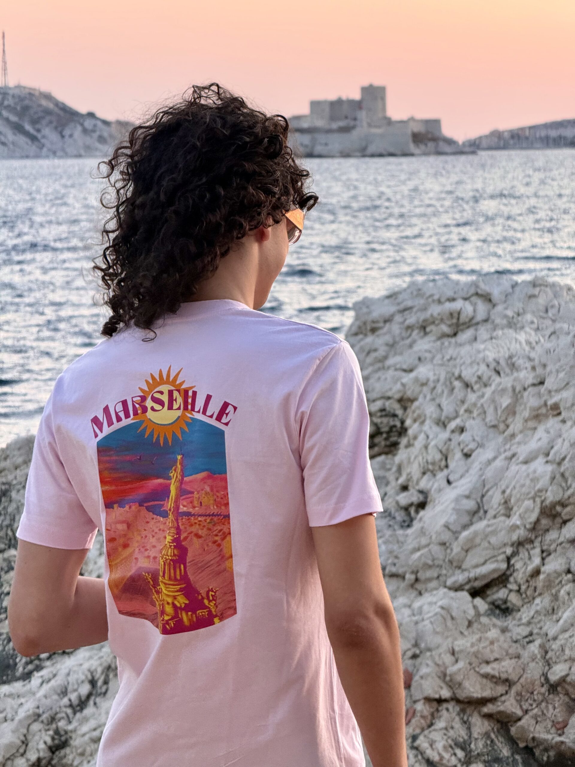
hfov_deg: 12.3
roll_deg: +1.1
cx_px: 288
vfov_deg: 16.4
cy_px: 384
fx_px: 2658
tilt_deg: -3.2
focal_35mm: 120
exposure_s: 1/99
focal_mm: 15.66
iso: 250
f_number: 2.8
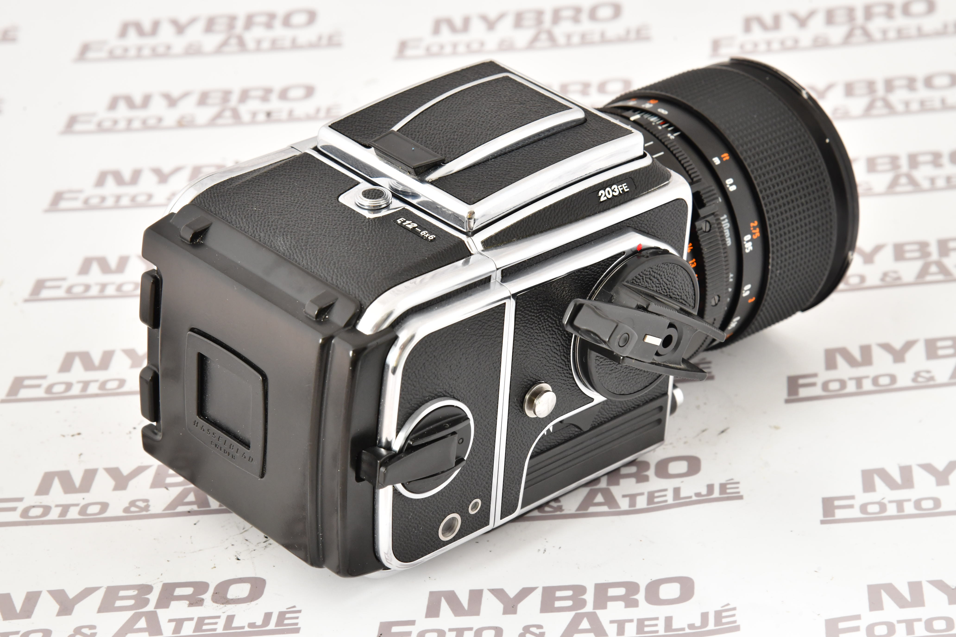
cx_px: 478
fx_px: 3186
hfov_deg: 17.1
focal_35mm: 120
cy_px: 318
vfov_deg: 11.4
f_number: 14
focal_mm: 120
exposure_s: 1/125
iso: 1600
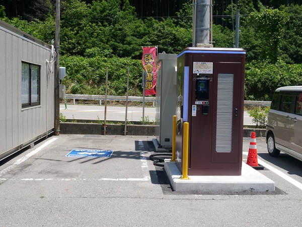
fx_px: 366
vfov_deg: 34.3
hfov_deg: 44.8
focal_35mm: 42
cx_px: 151
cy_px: 114
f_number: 9
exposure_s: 1/320
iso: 200
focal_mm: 21
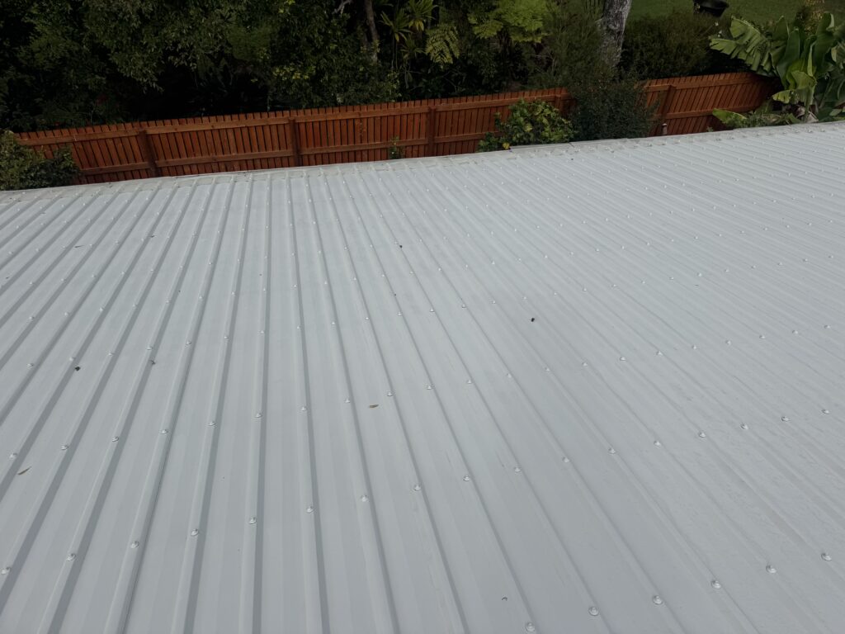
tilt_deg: -49.4
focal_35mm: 24
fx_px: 586
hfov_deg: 71.6
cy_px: 317
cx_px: 422
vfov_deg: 56.8
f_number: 1.78
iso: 80
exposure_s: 1/10417
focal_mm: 6.76
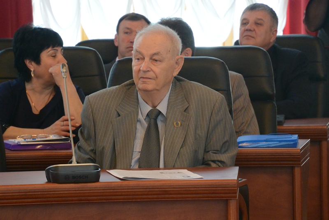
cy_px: 110
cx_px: 164
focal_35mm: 297
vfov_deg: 4.6
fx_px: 2718
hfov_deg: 6.9
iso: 1600
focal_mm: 110
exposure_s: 1/60
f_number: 5.6
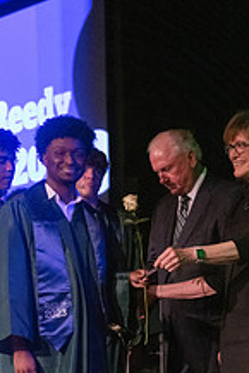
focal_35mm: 145
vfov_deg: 14.1
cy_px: 266
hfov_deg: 9.5
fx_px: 1502
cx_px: 46
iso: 16000
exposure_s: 1/1000
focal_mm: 70
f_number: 2.8
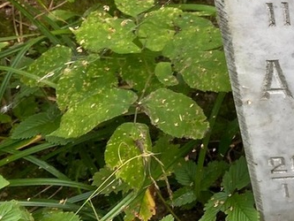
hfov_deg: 20.6
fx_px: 680
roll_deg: -6.2
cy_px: -82
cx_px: 450
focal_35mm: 80
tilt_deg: -39.1
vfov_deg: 17.1
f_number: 1.8
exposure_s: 1/121
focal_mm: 4.25
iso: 40
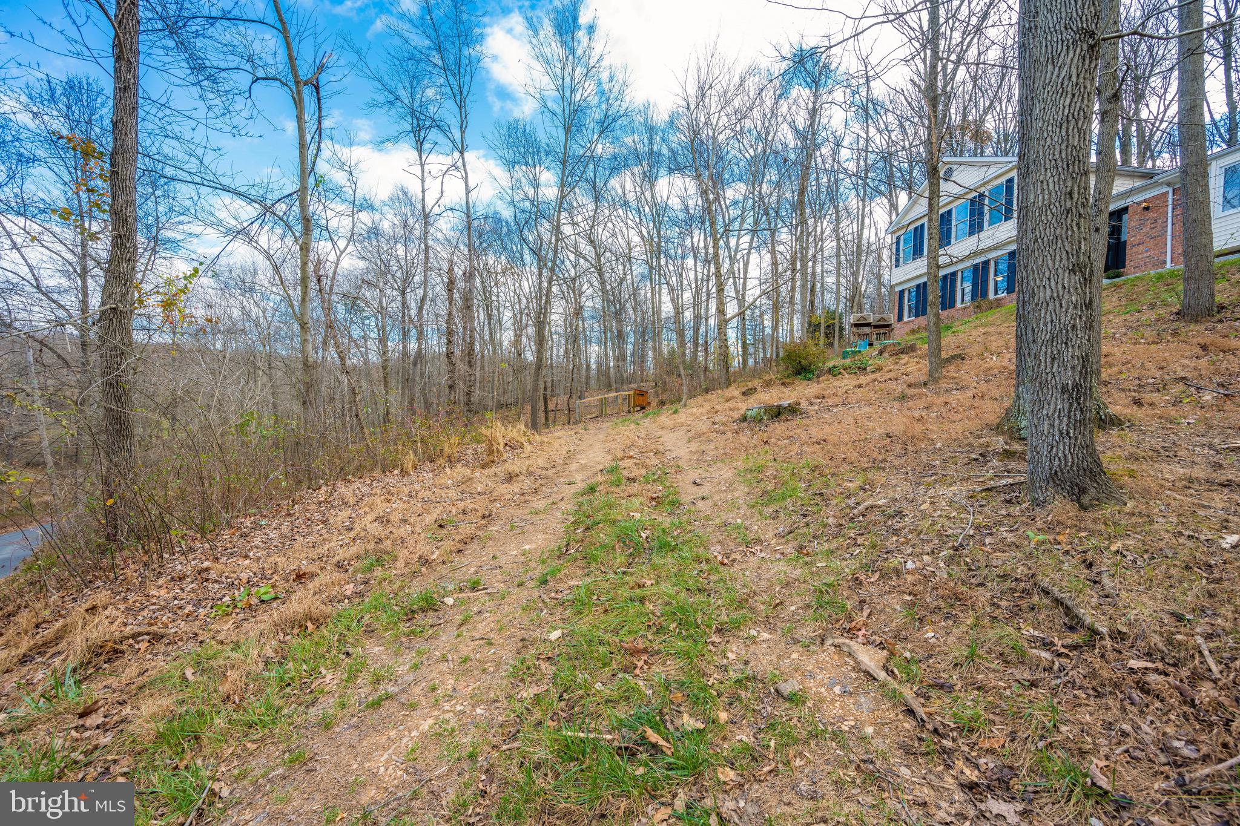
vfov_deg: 81.2
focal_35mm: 14
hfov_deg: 104.3
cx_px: 620
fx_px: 482
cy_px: 413
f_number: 8
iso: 64
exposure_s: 1/30
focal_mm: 14
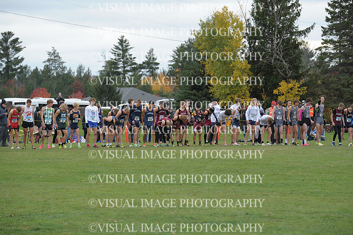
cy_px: 118
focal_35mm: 200
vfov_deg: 6.9
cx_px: 176
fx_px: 1960
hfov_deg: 10.3
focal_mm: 200
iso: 1000
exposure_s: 1/800
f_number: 6.3
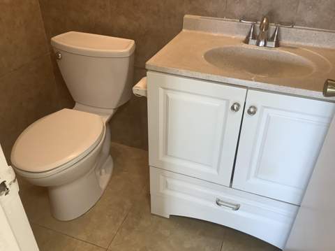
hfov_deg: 58.4
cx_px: 168
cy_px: 126
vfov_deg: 45.4
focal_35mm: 31
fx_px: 300
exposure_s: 1/50
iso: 64
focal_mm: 3.3
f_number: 2.4
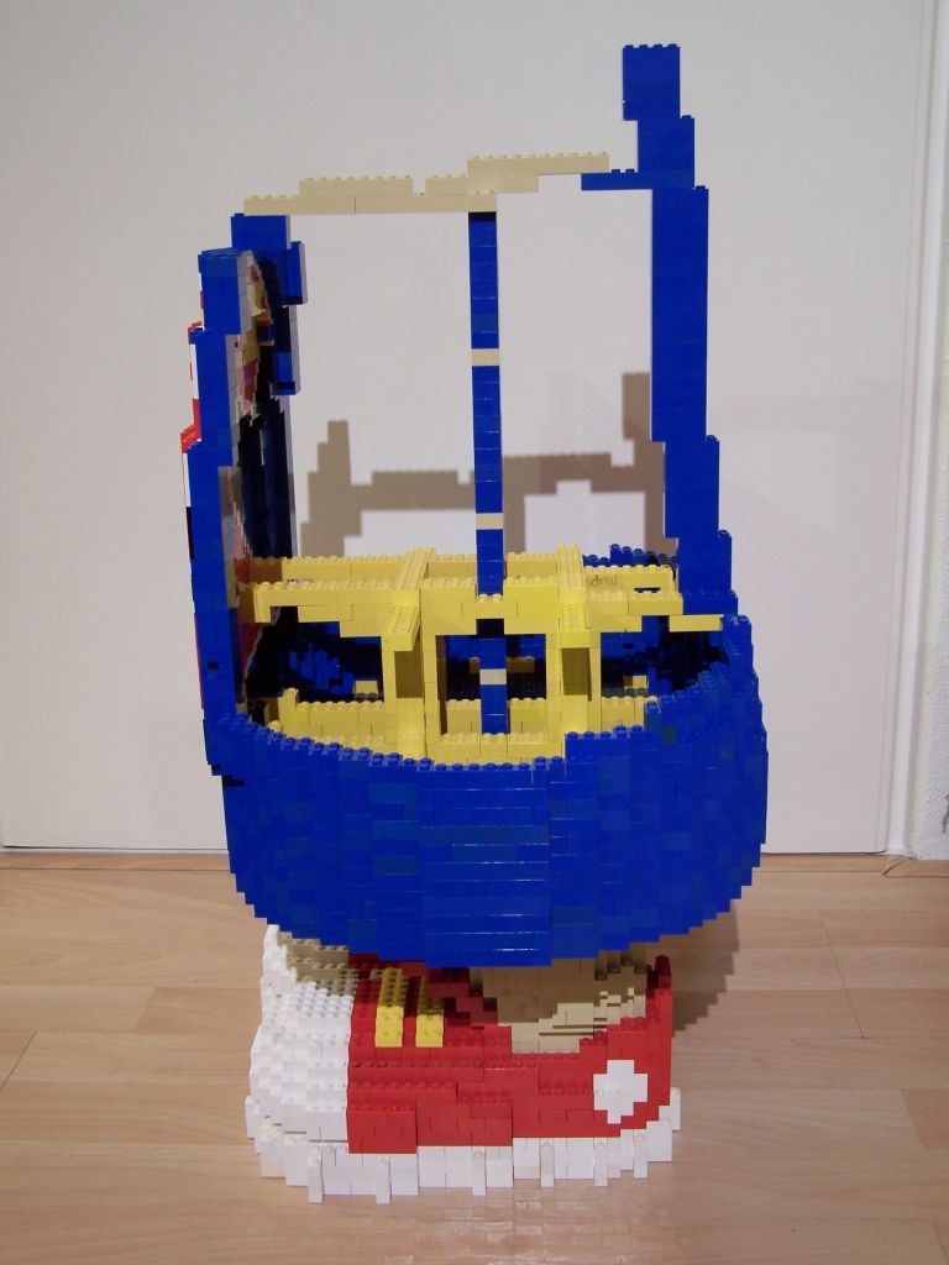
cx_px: 474
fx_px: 1462
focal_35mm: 40
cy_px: 632
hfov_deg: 36.0
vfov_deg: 46.8
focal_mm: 6.7
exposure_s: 1/3
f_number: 2.8
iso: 80
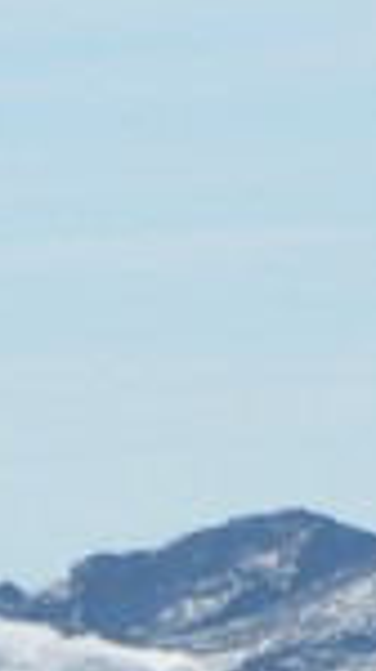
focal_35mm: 1416
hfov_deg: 0.9
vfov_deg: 1.5
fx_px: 25183
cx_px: -380
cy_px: 998
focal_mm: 48.5
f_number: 5.7
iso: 50
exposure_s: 1/390
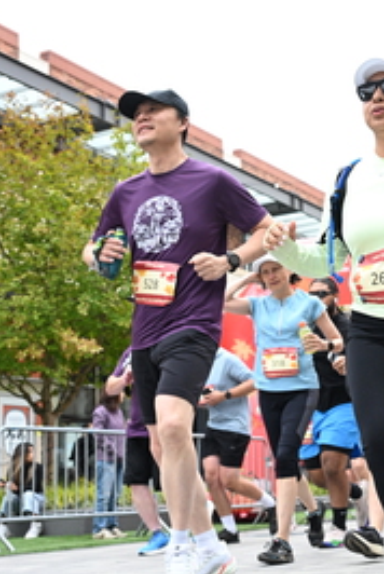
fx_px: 1021
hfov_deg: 20.7
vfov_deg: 31.4
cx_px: 364
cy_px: 304
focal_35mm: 64
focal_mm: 31
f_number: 4
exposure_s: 1/640
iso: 2000
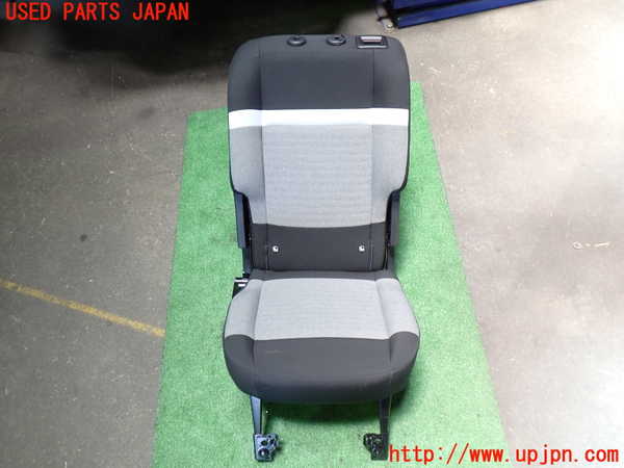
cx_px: 312
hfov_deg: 63.4
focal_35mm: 28
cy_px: 234
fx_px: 505
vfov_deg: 49.7
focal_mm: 5.05
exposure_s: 1/50
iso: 200
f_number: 2.2
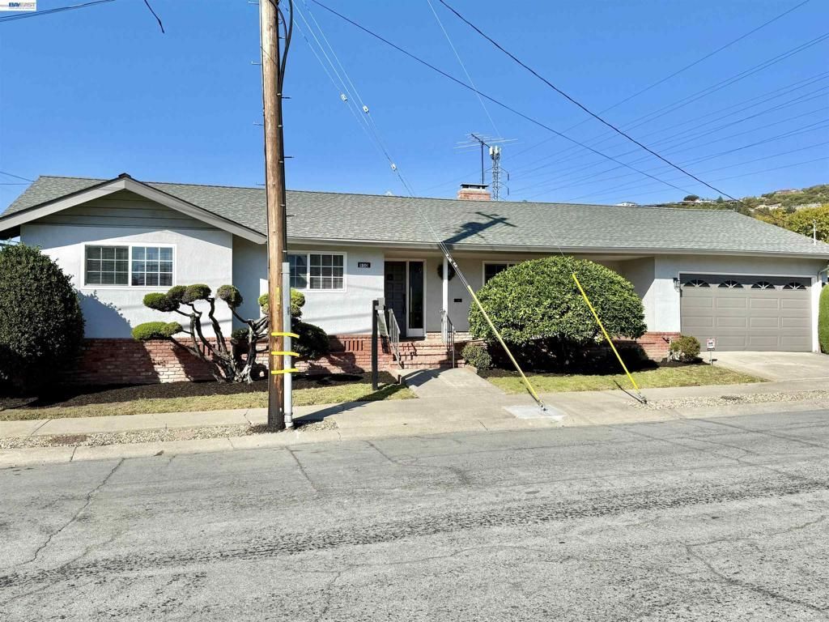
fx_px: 575
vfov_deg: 56.8
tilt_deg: +1.9
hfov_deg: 71.6
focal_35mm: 24
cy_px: 311
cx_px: 414
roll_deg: -0.1
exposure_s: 1/5319
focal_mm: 6.76
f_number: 1.78
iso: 80
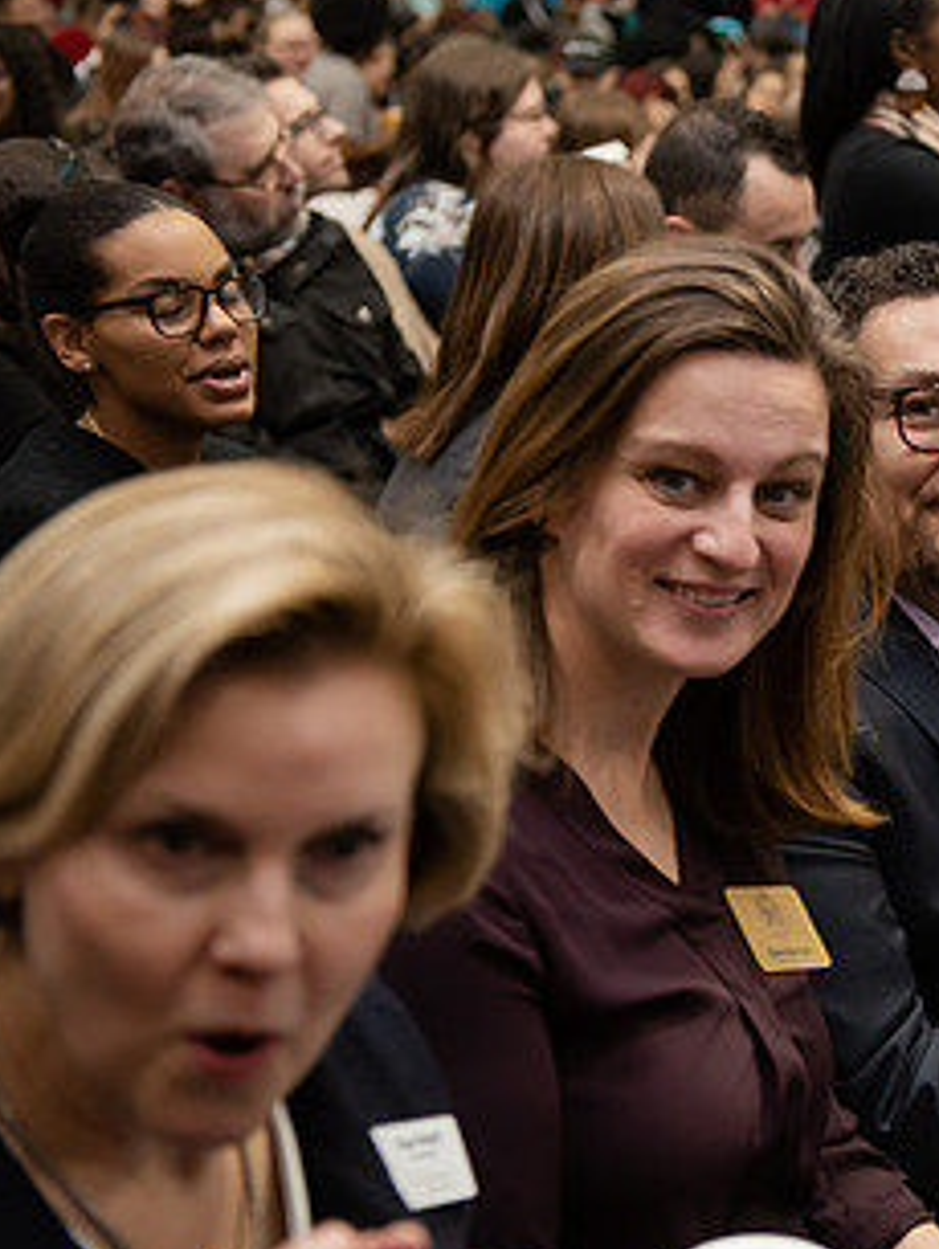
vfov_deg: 23.8
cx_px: 1151
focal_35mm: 82
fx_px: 2962
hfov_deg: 17.1
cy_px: 631
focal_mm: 45
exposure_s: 1/160
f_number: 3.5
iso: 1600
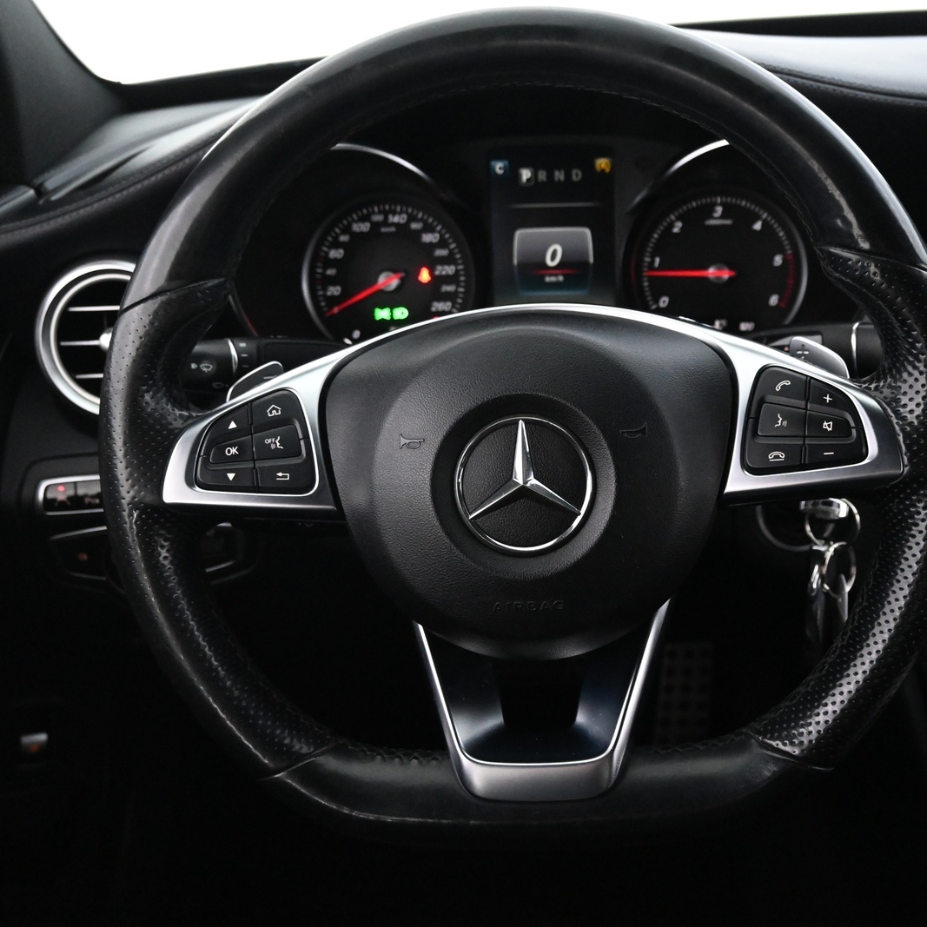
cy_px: 462
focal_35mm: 41
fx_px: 1231
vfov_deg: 41.3
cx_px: 540
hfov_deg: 41.1
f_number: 4
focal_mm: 21
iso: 4500
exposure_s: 1/30
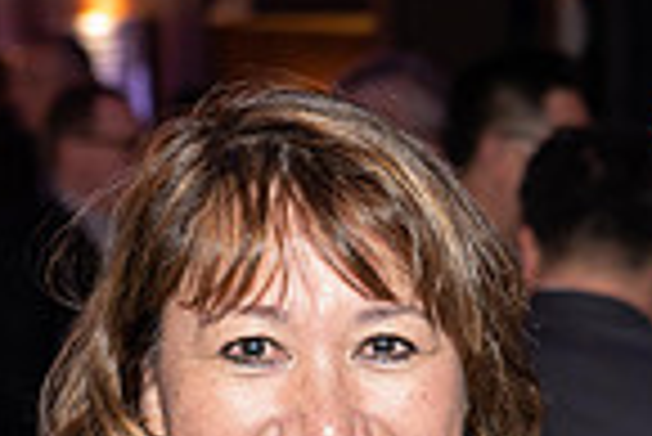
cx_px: 766
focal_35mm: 103
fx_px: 1867
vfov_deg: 13.0
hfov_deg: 18.8
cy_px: 526
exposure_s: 1/25
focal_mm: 24
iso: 800
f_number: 2.2
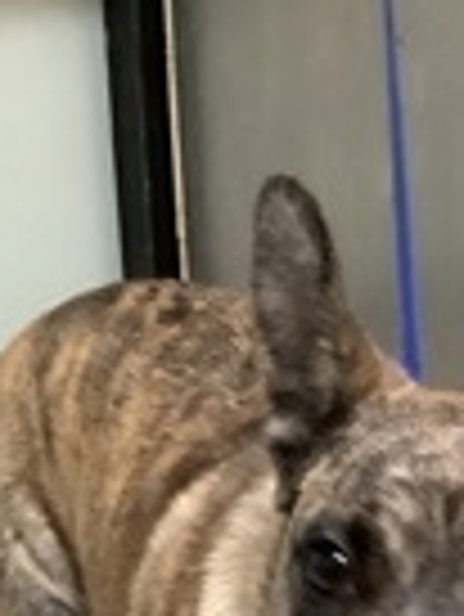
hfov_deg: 15.5
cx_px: 331
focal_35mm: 95
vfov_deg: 19.4
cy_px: 751
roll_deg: +0.1
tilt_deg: -32.6
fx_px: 1695
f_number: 2.4
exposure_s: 1/25
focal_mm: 3.3
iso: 500
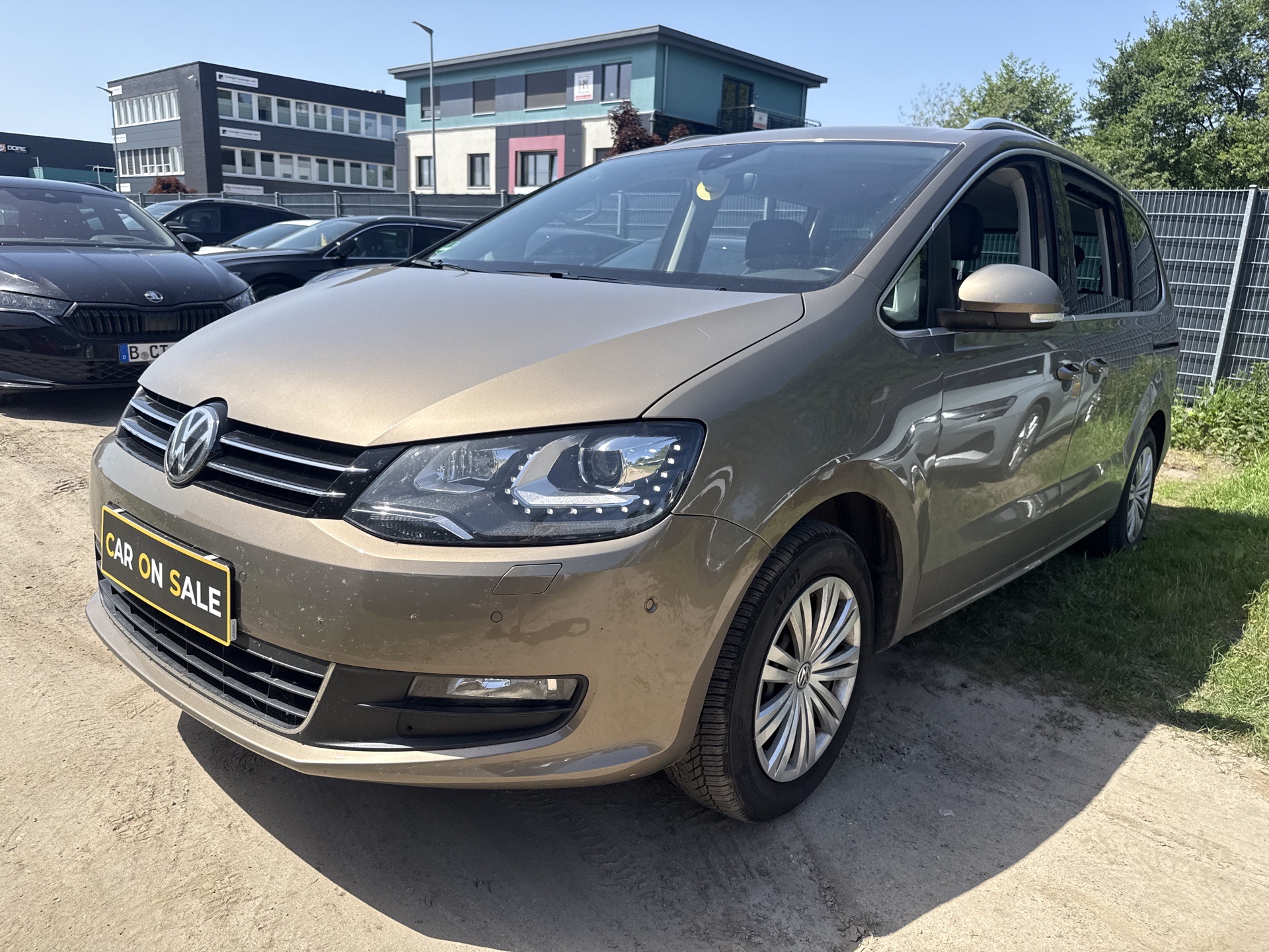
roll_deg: -1.5
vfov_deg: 56.8
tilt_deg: -14.7
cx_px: 634
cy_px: 476
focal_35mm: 24
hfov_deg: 71.6
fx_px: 880
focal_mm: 6.76
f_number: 1.78
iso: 80
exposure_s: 1/3021
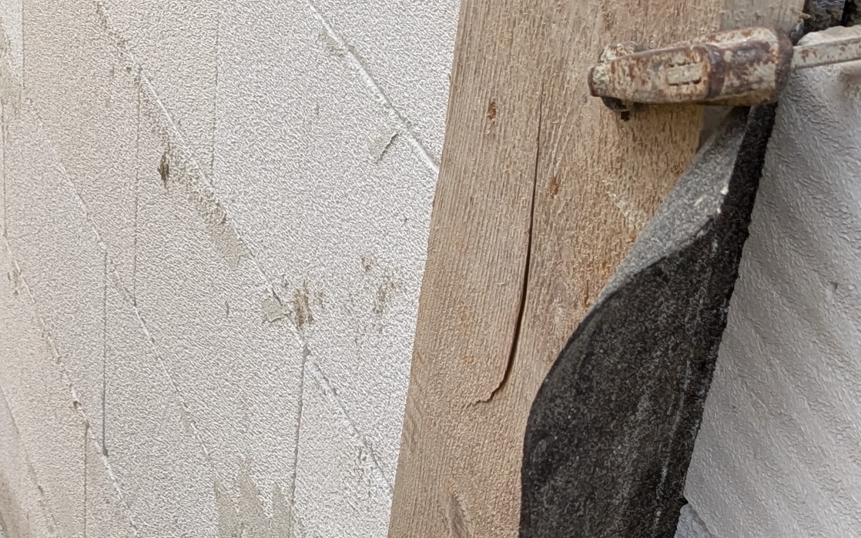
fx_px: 2182
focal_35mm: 93
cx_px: 160
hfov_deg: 22.0
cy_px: 914
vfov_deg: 13.0
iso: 21
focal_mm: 6.9
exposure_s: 1/439
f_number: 1.68
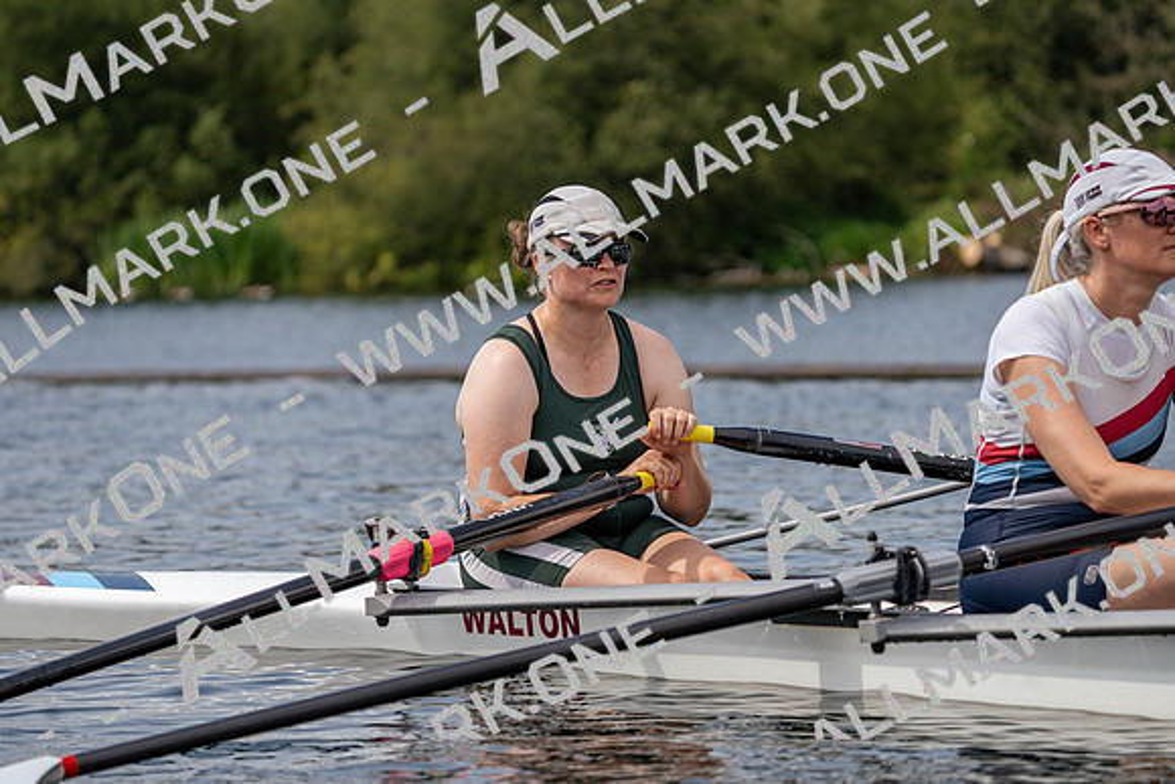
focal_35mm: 200
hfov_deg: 10.3
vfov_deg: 6.9
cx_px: 588
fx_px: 6529
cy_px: 392
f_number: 5.6
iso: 250
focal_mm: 200
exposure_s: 1/1600
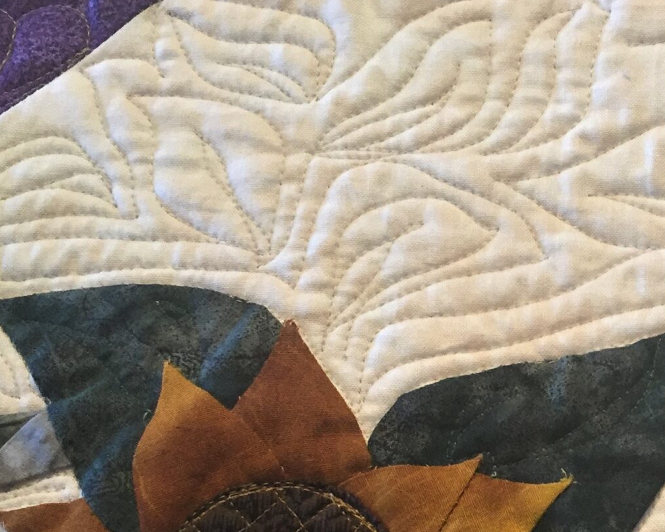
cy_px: 447
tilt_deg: +20.1
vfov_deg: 20.9
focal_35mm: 72
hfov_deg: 25.4
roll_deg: -3.3
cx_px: 621
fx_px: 1417
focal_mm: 4.15
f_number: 2.2
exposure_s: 1/30
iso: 125
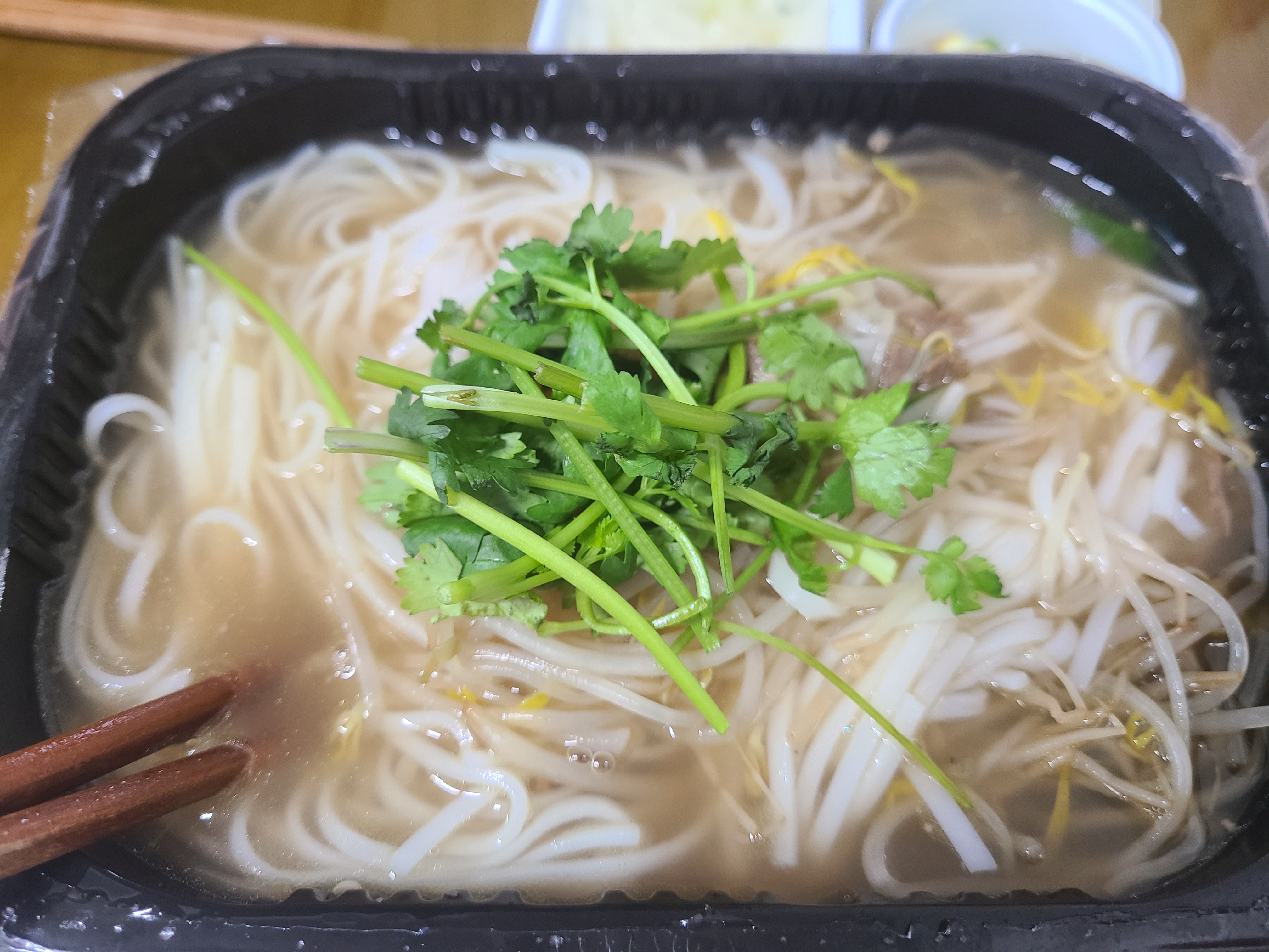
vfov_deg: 53.1
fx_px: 953
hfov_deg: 67.3
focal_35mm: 26
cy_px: 476
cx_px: 634
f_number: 1.8
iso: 320
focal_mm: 5.4
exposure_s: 1/39
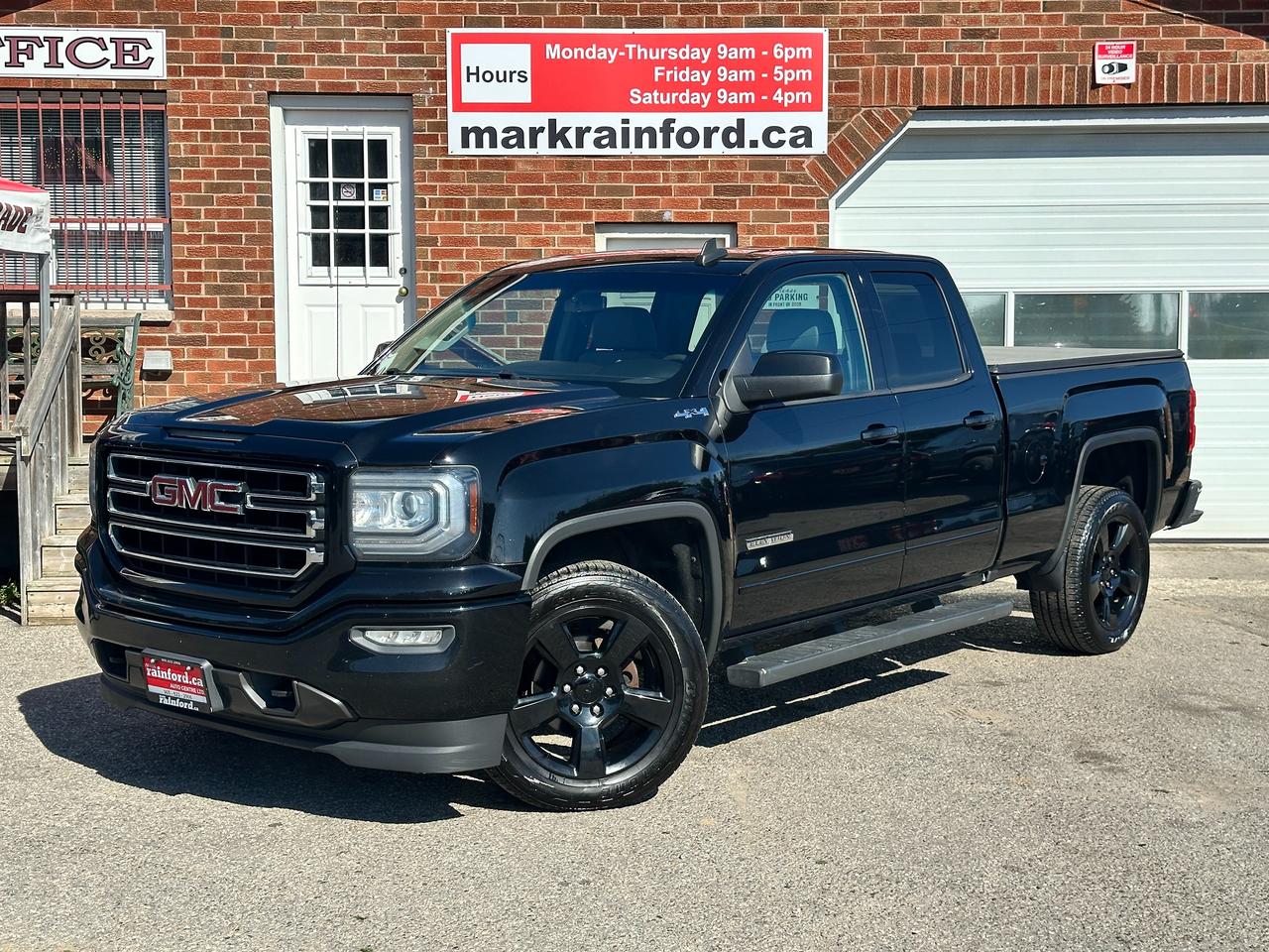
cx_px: 634
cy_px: 476
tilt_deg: -4.0
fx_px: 1760
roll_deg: +0.4
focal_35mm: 48
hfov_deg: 39.7
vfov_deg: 30.3
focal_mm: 6.86
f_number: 1.78
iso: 64
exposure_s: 1/3155
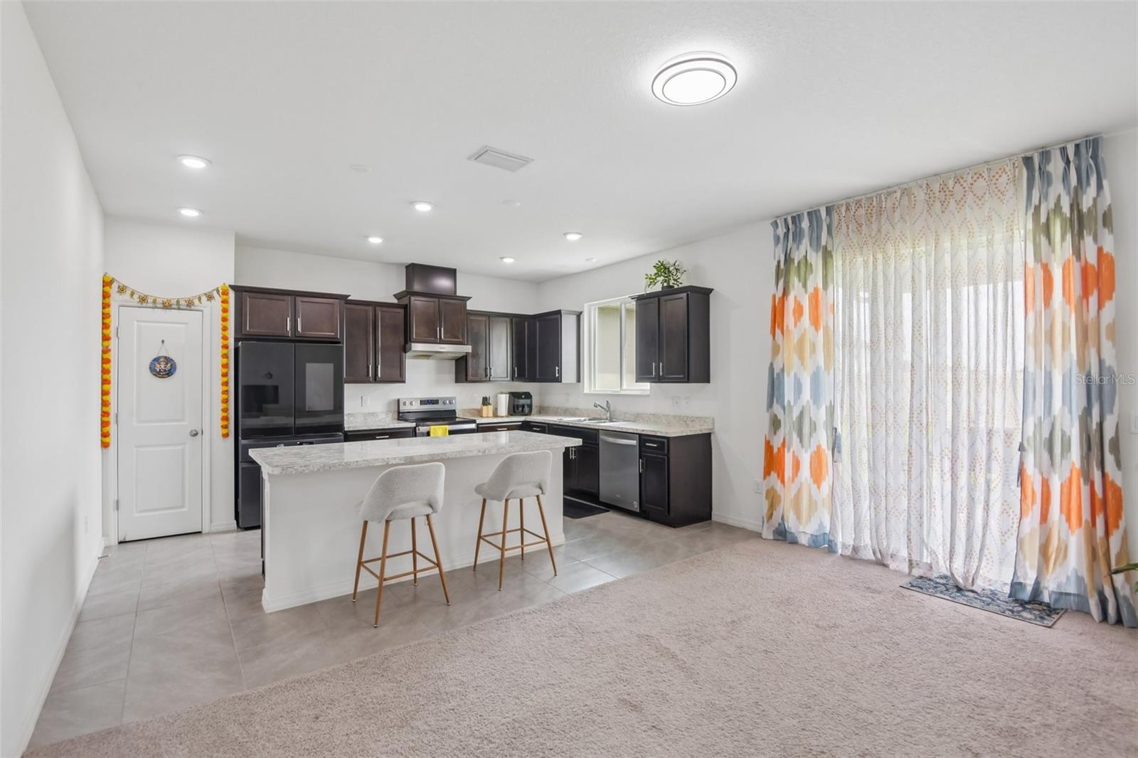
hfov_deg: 96.7
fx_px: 506
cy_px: 379
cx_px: 569
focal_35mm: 16
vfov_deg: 73.7
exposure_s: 1/60
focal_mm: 16
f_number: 8
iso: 400
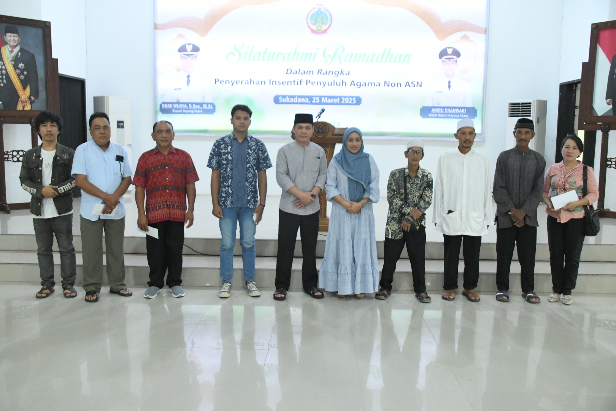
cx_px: 308
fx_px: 565
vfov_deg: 40.0
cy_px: 206
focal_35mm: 33
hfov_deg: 57.2
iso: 5000
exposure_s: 1/125
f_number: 4.5
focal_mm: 22
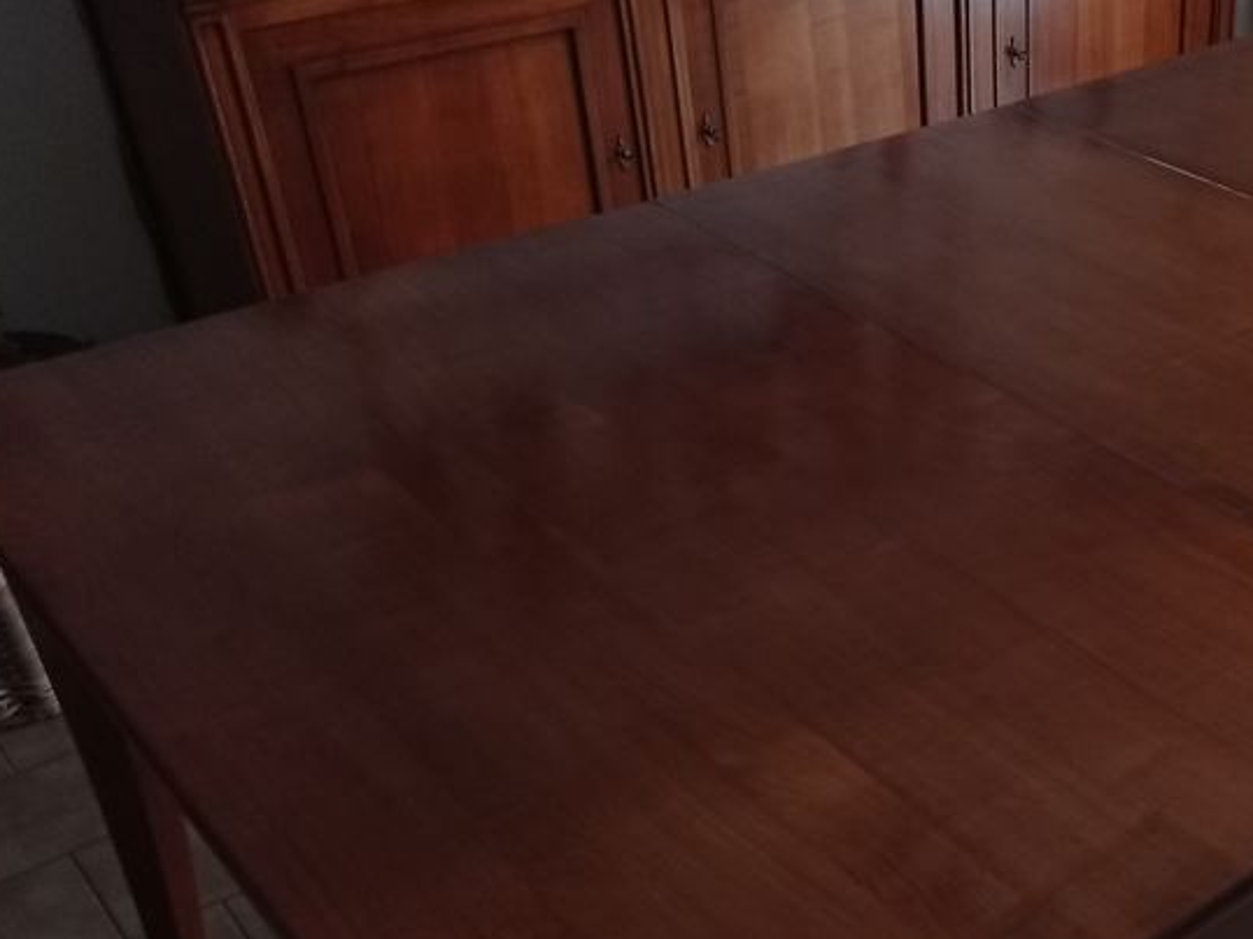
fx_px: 1881
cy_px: 606
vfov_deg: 27.9
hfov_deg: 35.3
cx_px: 1060
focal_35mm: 52
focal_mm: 4.7
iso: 863
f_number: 1.79
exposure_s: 1/20
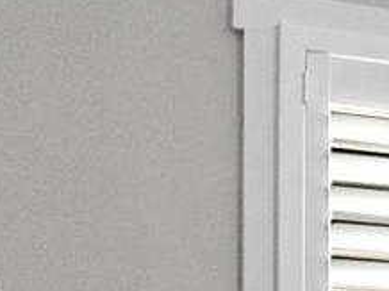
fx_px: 1426
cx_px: 989
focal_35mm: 127
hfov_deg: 11.9
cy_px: 503
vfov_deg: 11.0
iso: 400
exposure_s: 1/40
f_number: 8
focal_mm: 9
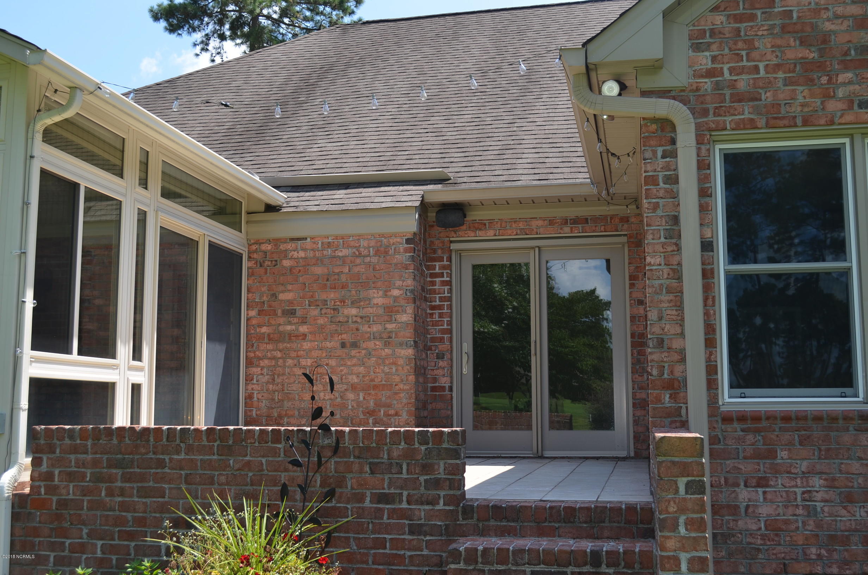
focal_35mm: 39
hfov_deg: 49.6
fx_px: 938
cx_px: 434
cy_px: 288
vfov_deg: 34.1
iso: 100
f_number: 5.6
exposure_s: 1/250
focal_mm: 26
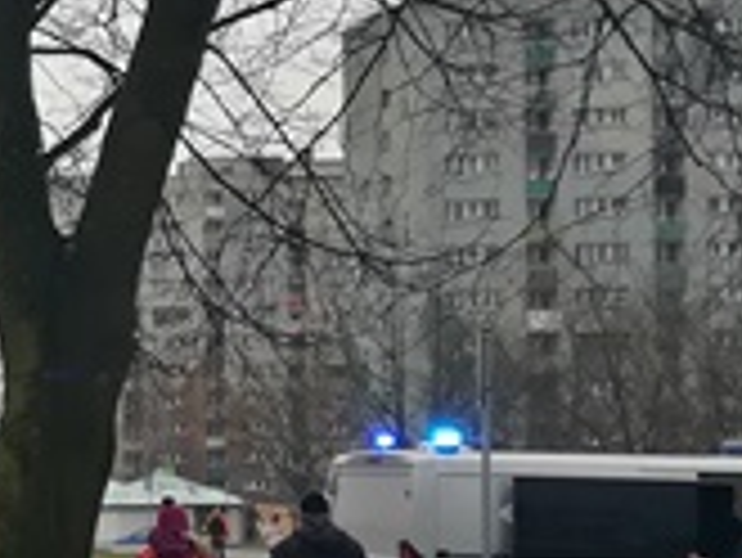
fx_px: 2874
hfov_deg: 12.8
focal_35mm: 134
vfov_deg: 11.0
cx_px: -738
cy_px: 558
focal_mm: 3.83
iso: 50
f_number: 2.2
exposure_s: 1/100
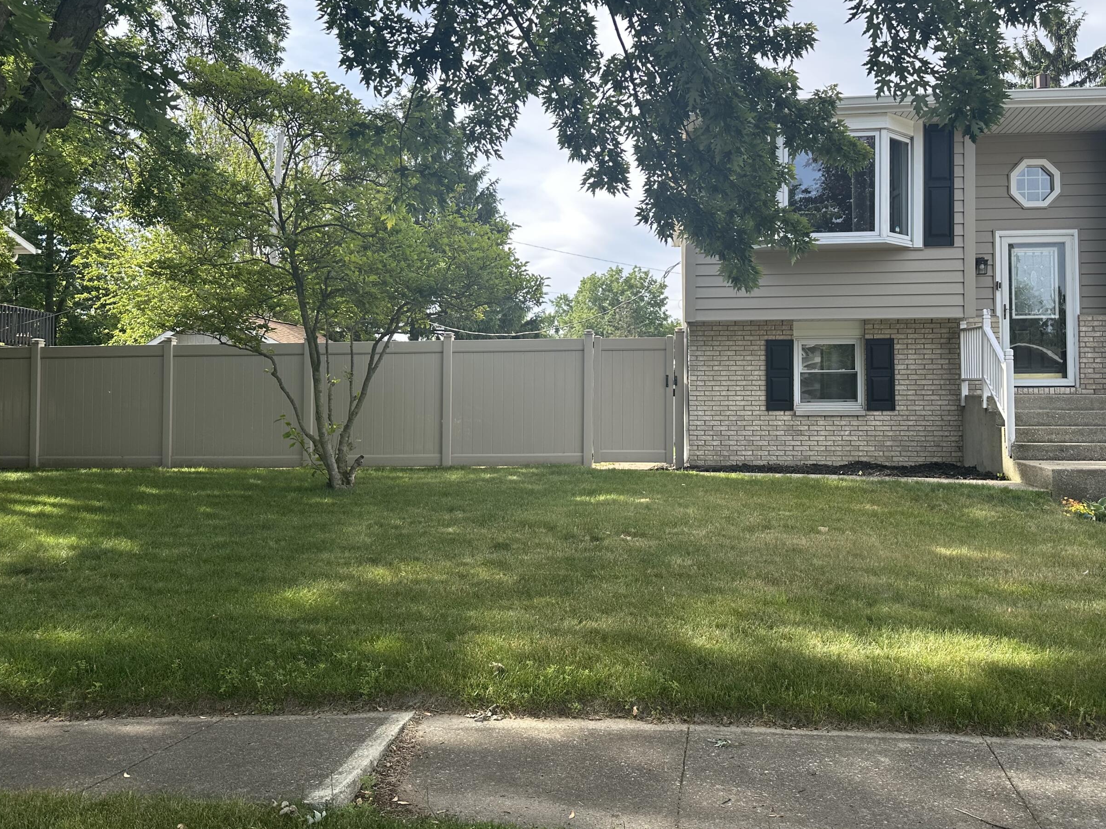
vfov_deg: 46.8
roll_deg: +0.1
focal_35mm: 30
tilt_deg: +3.0
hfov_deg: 59.7
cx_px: 635
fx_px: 959
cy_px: 387
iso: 80
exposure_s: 1/1144
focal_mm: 6.86
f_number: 1.78
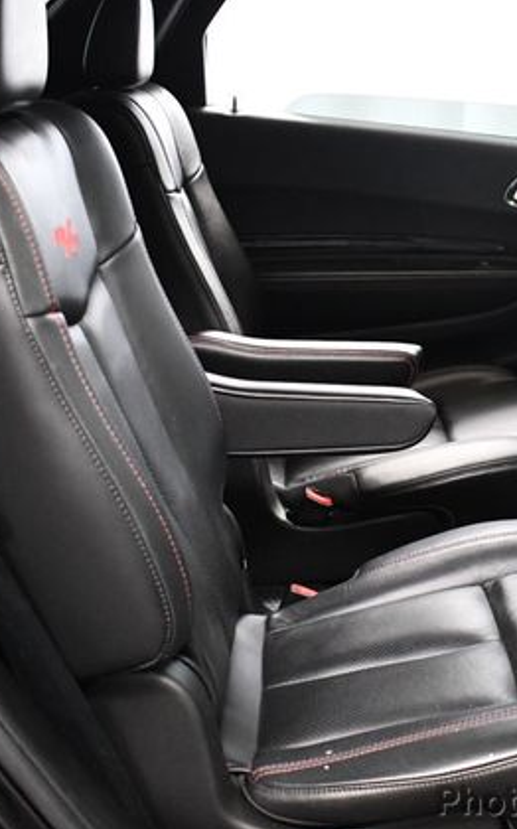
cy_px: 416
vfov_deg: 36.3
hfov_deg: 22.8
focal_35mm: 56
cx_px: 412
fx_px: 1264
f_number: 3.5
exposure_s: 1/60
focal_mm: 18
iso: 3200
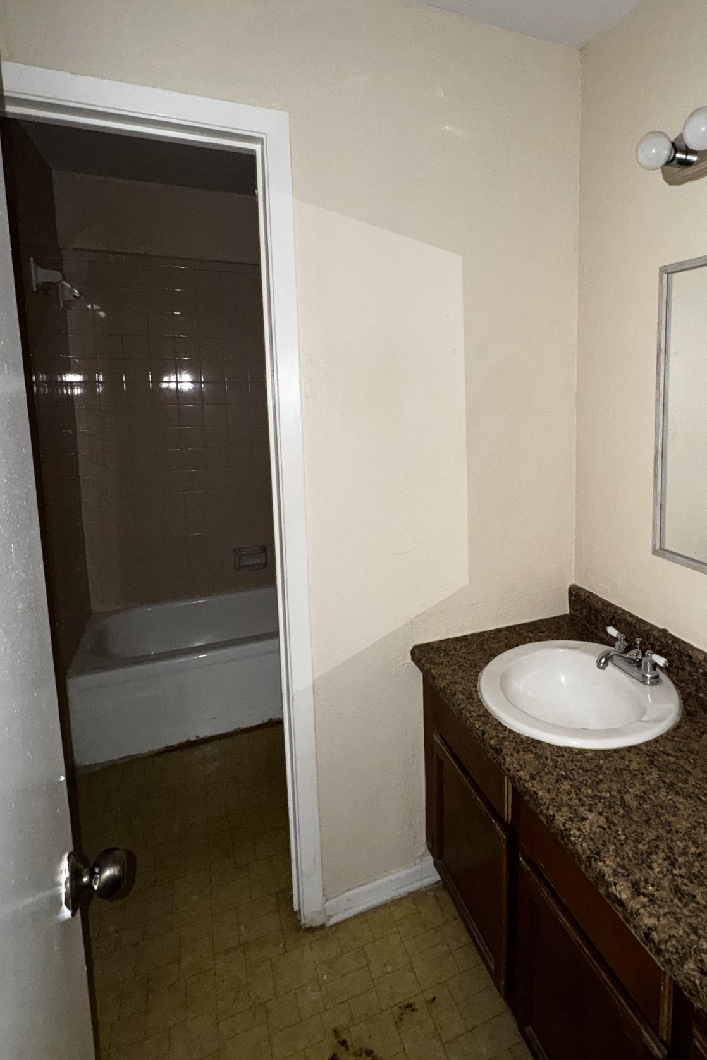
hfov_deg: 60.5
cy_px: 455
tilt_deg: -7.7
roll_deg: +0.6
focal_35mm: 20
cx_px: 469
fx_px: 589
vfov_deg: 83.5
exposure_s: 1/30
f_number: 2.2
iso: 125
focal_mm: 2.22
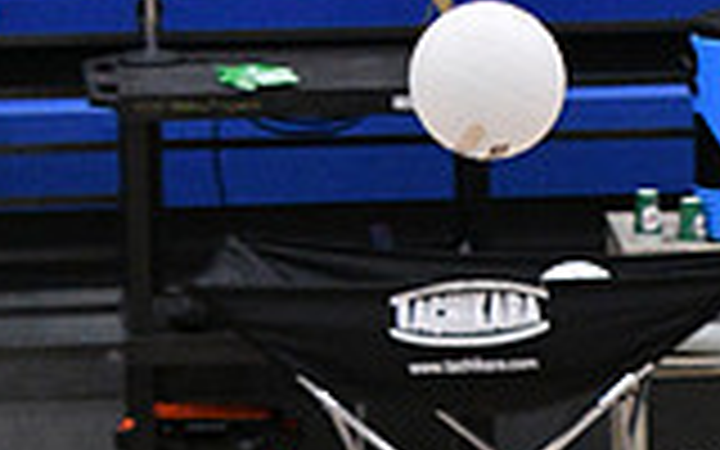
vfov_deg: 2.0
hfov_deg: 3.3
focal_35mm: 642
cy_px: 1094
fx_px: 12598
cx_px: 664
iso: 6400
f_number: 3.2
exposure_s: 1/1250
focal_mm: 116
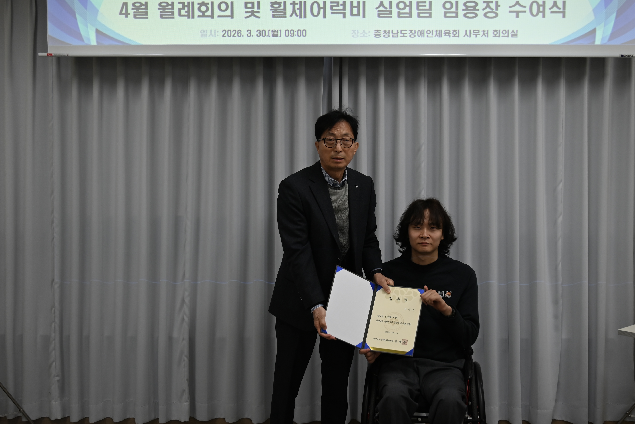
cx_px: 362
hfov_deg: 46.3
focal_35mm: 42
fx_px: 741
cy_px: 227
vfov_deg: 31.9
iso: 450
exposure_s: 1/125
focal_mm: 35
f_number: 4
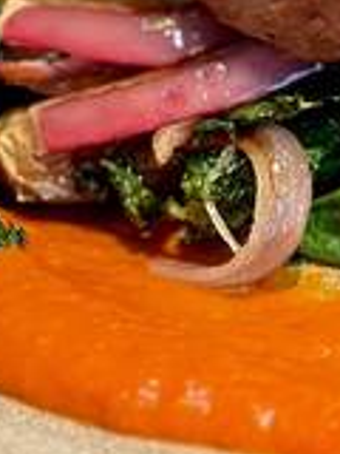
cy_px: -169
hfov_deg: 6.7
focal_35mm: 220
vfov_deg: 8.8
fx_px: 2881
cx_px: 465
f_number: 1.78
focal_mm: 6.86
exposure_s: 1/60
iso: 250
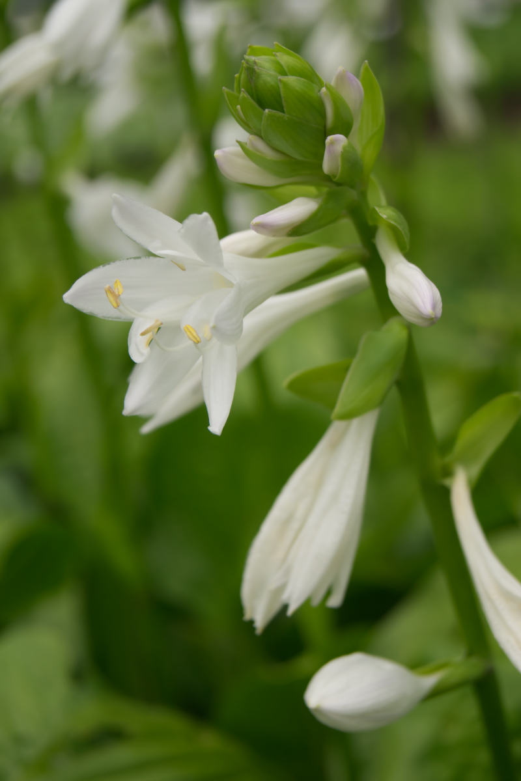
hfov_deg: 16.6
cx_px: 260
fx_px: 1791
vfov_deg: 24.6
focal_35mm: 82
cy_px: 390
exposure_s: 1/500
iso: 250
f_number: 5.6
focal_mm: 55
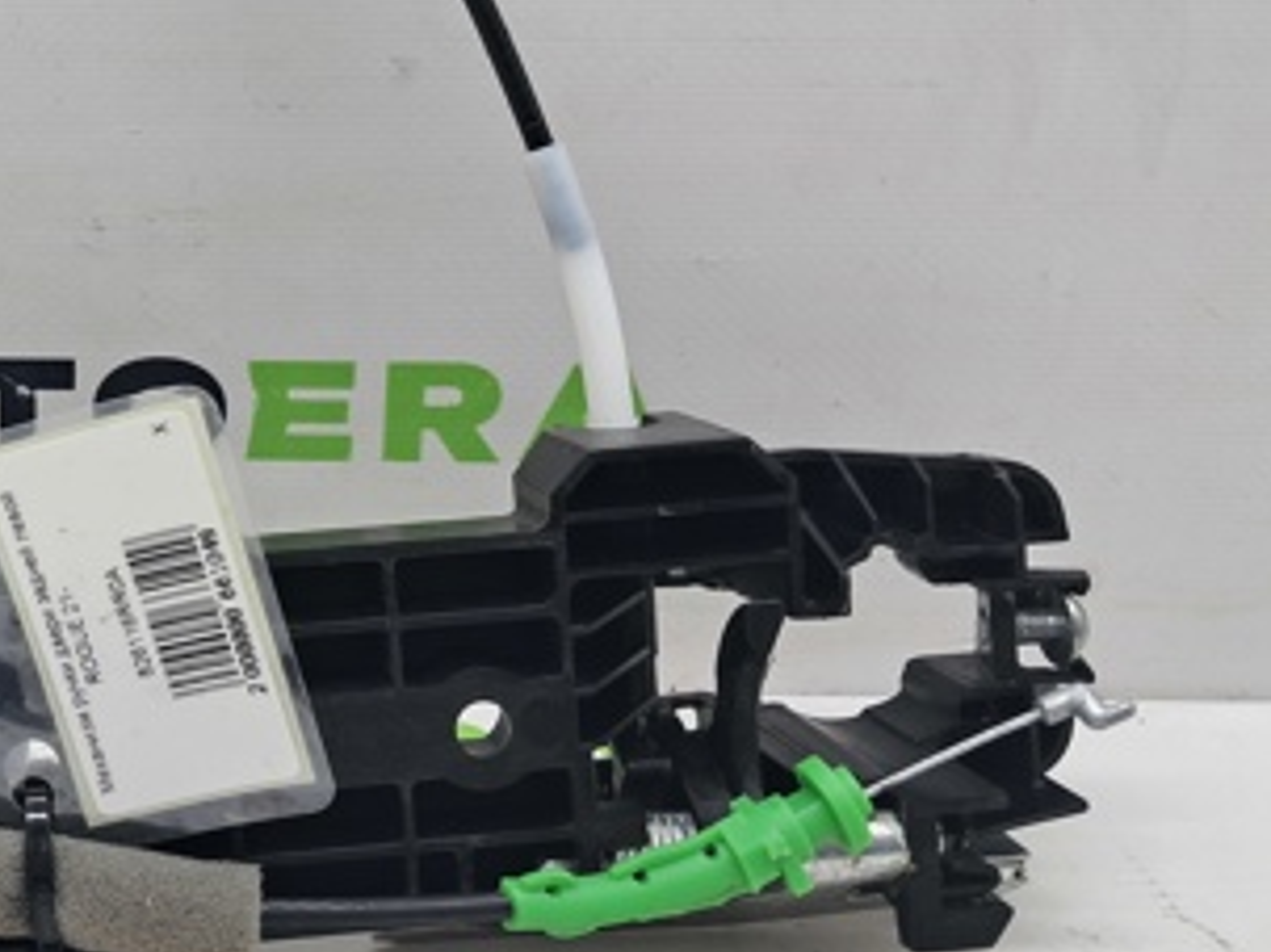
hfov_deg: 31.1
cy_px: 250
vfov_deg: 25.4
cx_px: -25
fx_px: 2092
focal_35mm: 57
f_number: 1.8
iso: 50
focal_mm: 4
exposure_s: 1/50
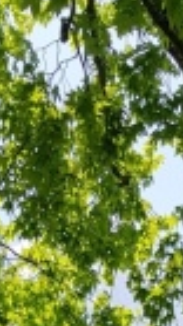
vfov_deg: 15.3
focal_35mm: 122
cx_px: 157
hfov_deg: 9.9
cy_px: 582
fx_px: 1054
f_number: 1.7
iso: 40
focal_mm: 4.2
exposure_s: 1/1540
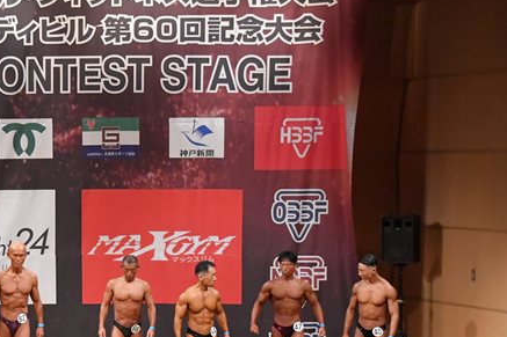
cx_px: 73
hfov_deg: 13.7
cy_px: 273
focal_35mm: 149
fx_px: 2098
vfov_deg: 9.2
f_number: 5.6
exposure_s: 1/400
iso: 8000
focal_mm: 56
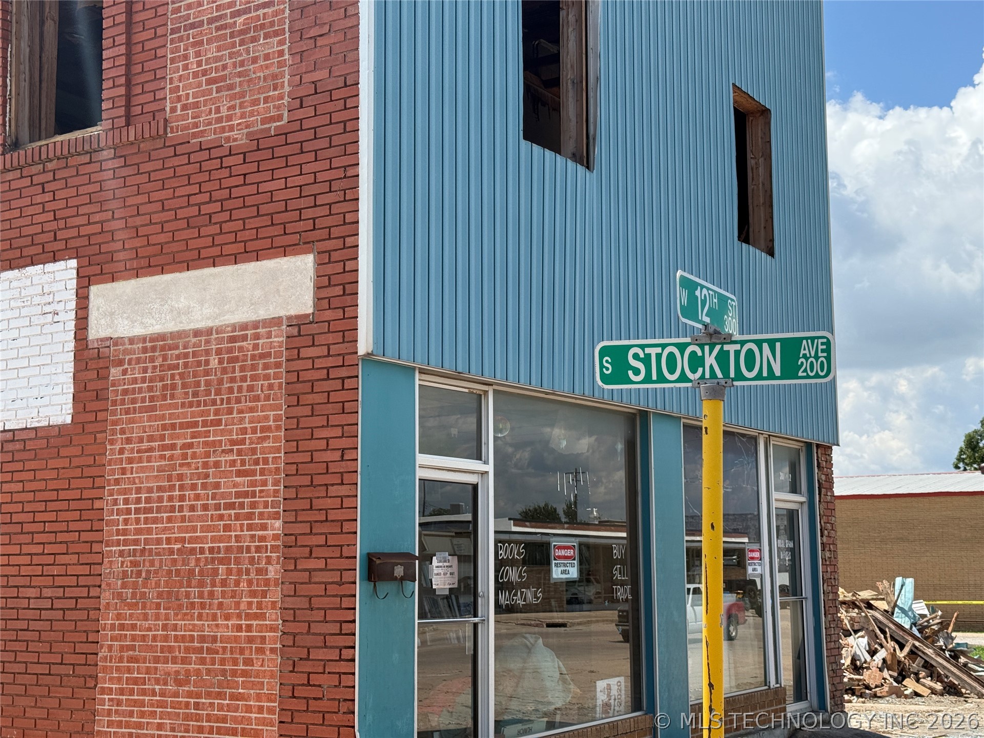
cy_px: 369
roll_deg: +0.3
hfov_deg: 39.7
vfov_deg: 30.3
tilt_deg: +8.6
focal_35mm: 48
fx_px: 1364
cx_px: 492
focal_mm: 6.76
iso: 80
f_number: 1.78
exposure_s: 1/4098
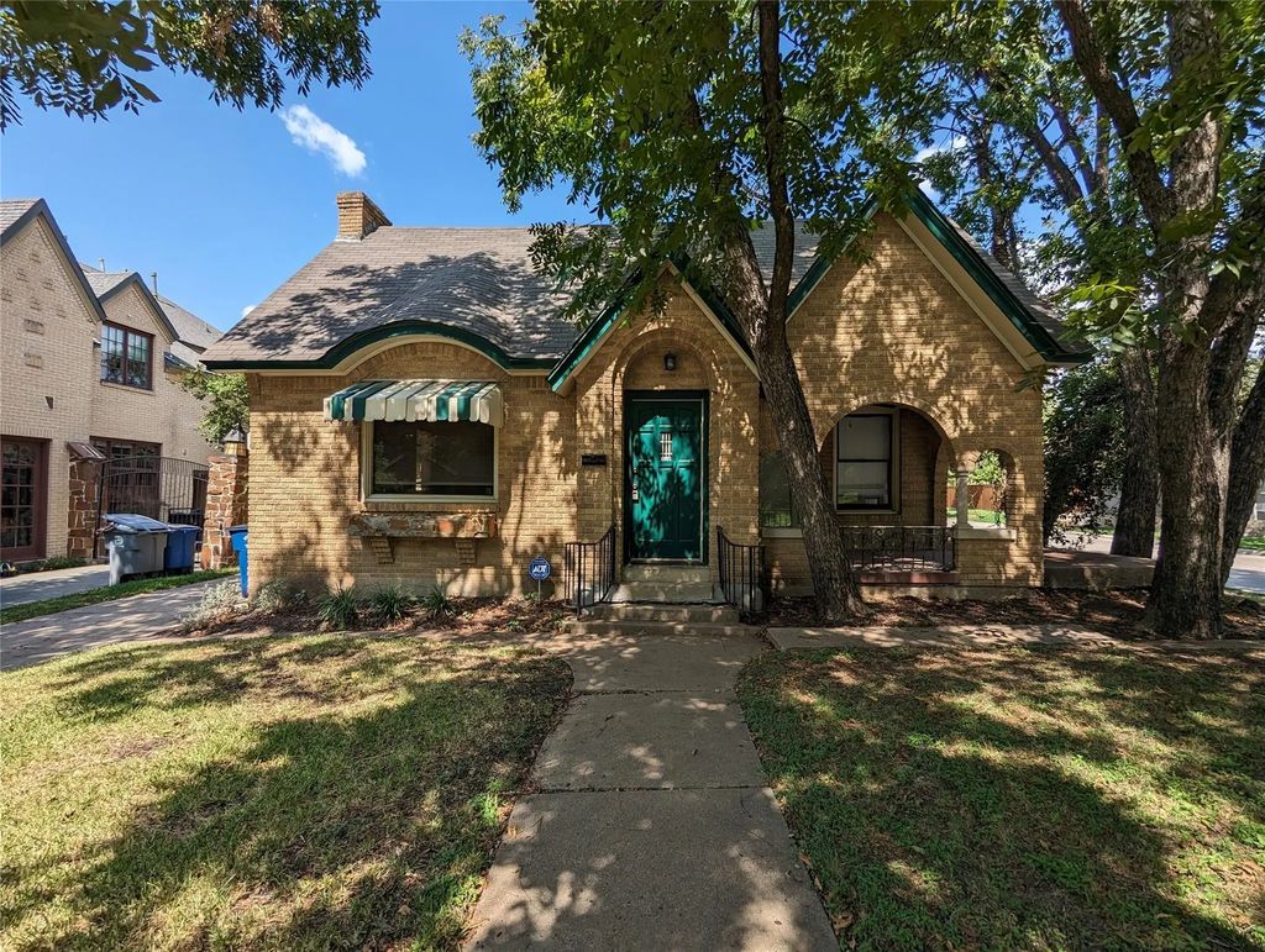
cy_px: 476
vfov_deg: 78.2
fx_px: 586
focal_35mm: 16
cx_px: 632
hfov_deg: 94.4
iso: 49
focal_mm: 2.35
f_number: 2.2
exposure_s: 1/991
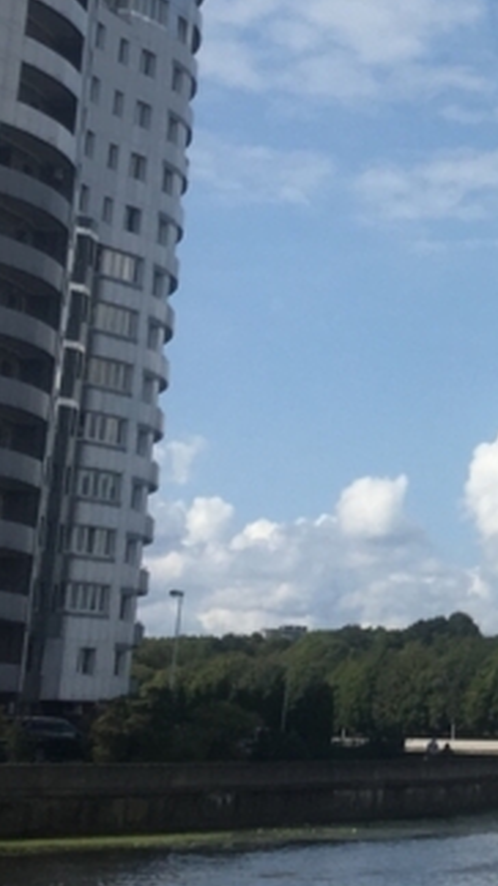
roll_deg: -2.6
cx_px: 963
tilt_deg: +11.5
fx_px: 2350
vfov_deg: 21.2
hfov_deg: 11.1
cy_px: 254
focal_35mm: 100
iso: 25
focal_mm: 4.15
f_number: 2.2
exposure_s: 1/3497
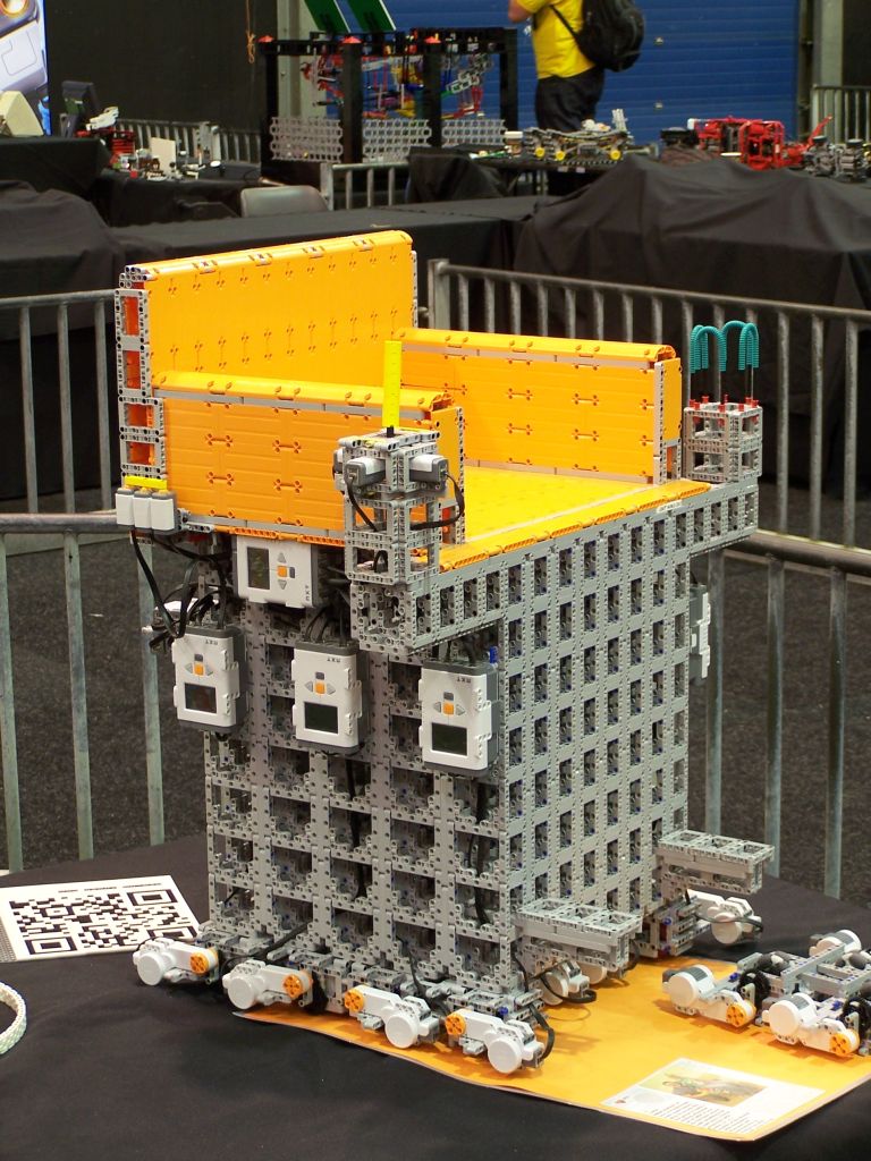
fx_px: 2751
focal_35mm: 82
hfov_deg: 18.0
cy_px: 580
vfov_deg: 23.8
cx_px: 436
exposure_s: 1/2
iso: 80
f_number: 3.2
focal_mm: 13.7
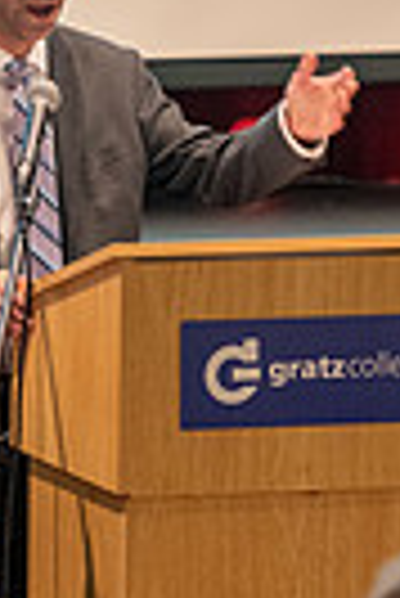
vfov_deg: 3.7
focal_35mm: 558
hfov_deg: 2.5
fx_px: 9275
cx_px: 85
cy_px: 405
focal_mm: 165
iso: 2500
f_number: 2.8
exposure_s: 1/80
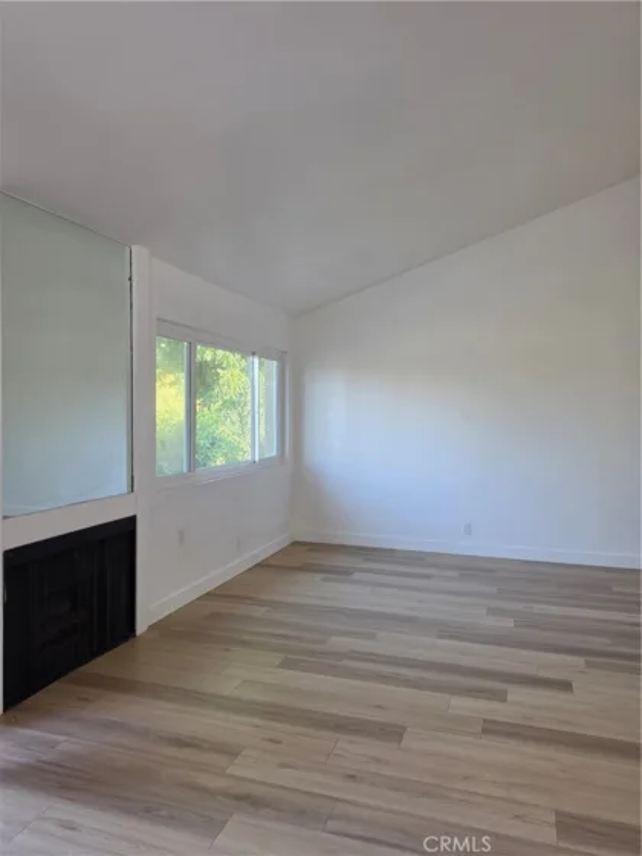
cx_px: 321
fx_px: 569
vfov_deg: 73.9
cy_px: 428
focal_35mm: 23
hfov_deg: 58.9
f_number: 1.4
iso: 125
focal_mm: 6.5
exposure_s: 1/180
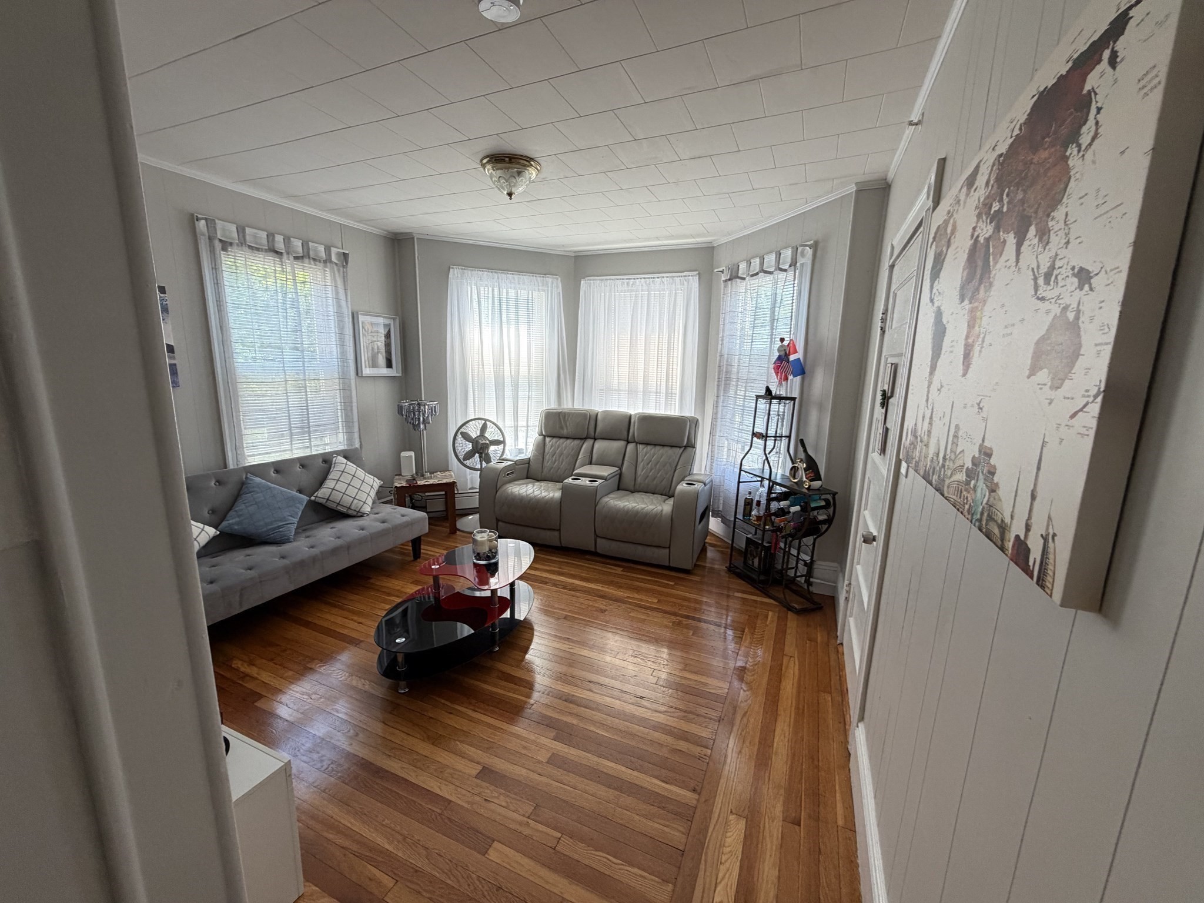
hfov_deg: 102.1
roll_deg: -0.9
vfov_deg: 85.7
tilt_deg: -11.2
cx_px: 602
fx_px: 487
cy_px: 452
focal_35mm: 14
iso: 160
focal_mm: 2.22
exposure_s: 1/121
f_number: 2.2
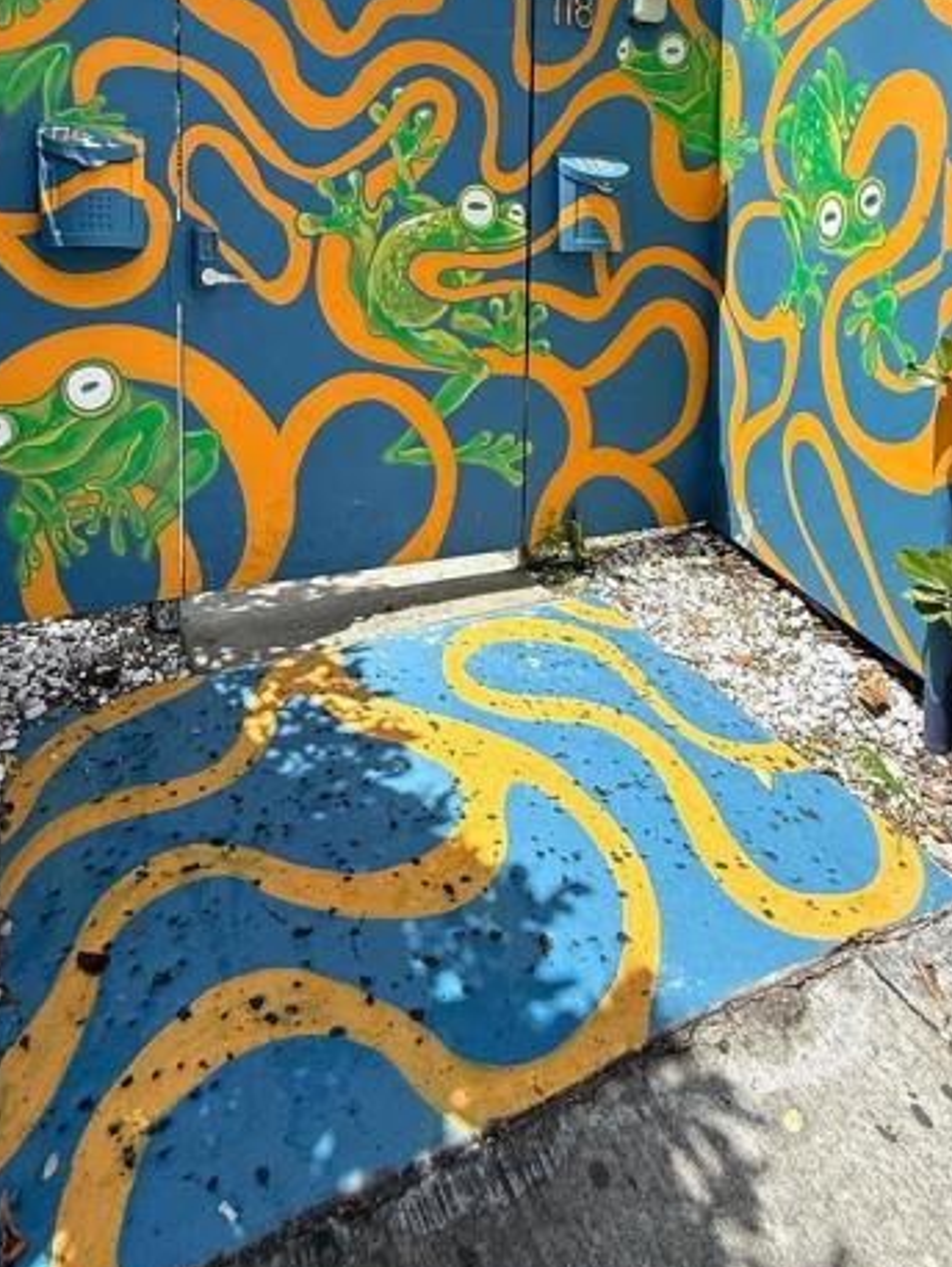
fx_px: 806
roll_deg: -0.8
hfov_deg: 60.7
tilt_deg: -2.1
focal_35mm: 22
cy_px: 313
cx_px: 393
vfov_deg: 71.0
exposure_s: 1/1368
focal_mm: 2.22
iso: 50
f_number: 2.2
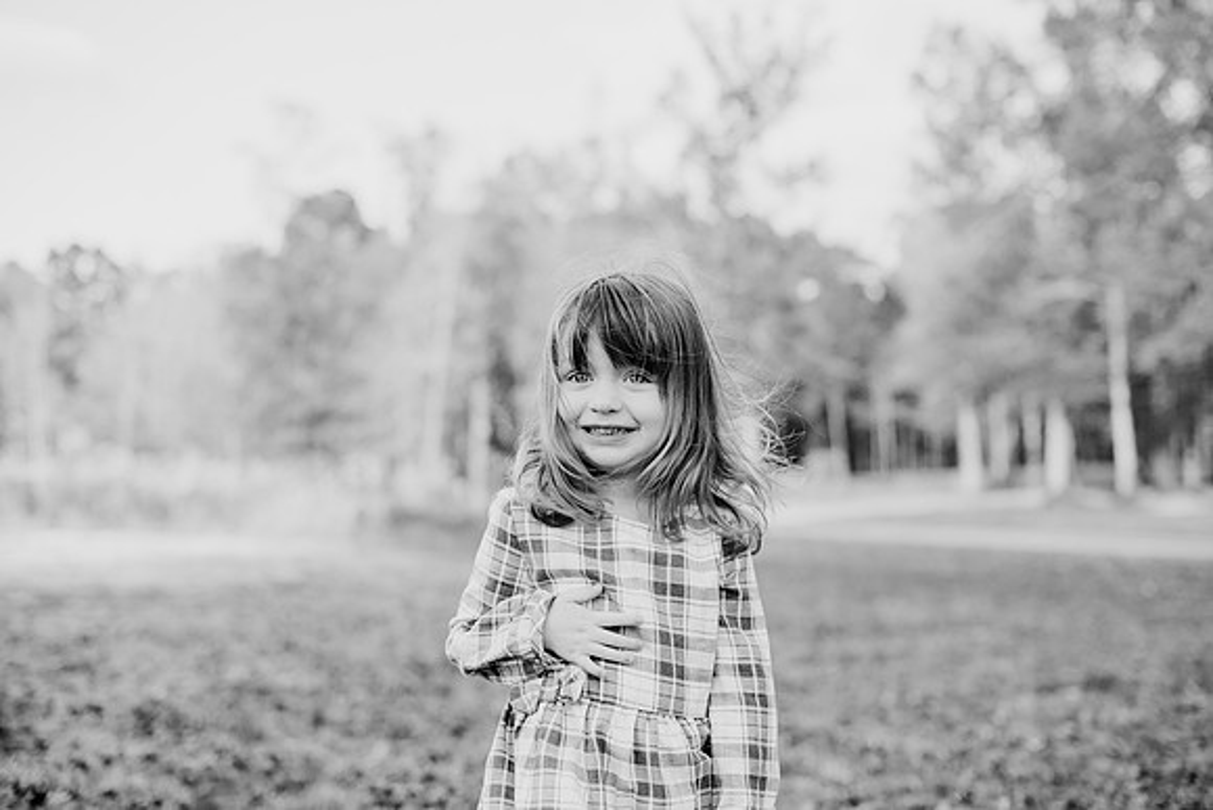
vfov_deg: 27.0
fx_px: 1685
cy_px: 405
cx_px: 606
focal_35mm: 50
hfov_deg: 39.6
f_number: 2.8
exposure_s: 1/1000
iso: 500
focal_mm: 50
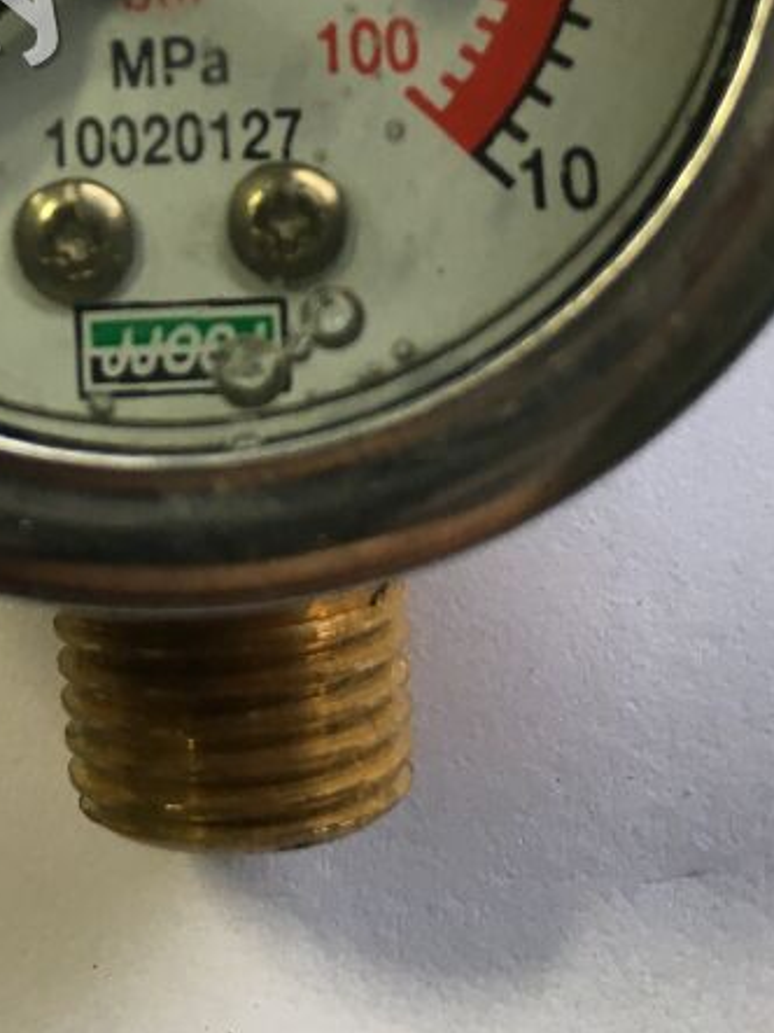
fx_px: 1998
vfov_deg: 27.1
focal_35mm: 67
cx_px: 75
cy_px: -44
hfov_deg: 21.4
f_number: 2.2
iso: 40
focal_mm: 4.15
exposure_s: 1/33
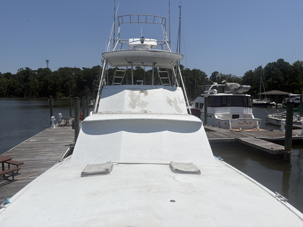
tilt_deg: -4.1
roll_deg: -0.2
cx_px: 152
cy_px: 114
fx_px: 228
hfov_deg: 67.3
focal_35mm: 26
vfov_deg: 53.1
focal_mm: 5.96
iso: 40
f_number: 1.6
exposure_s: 1/10101
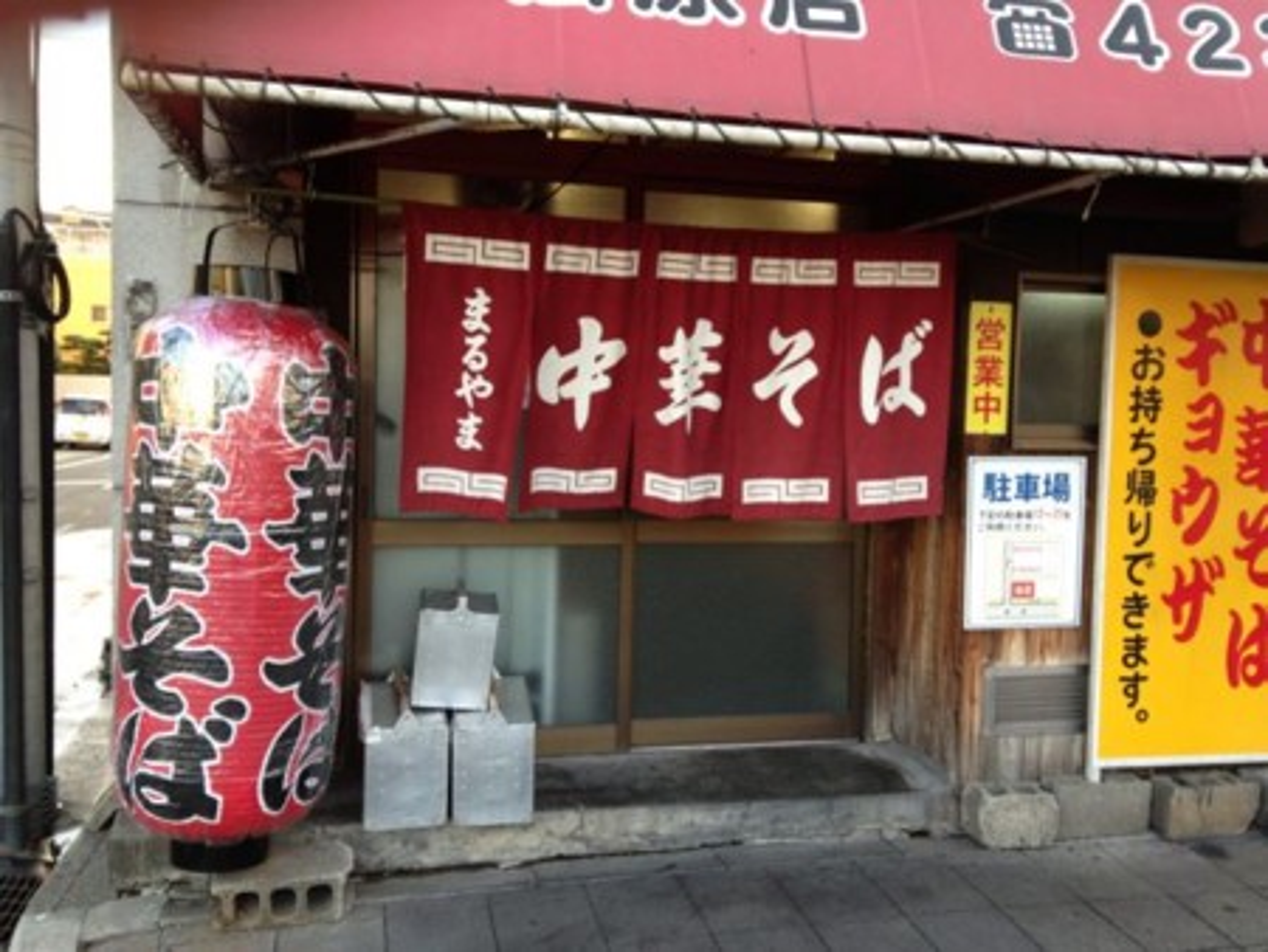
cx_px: 634
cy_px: 476
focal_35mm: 33
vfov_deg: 43.0
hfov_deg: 55.3
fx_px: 1209
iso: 50
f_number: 2.4
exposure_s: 1/60
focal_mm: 4.13
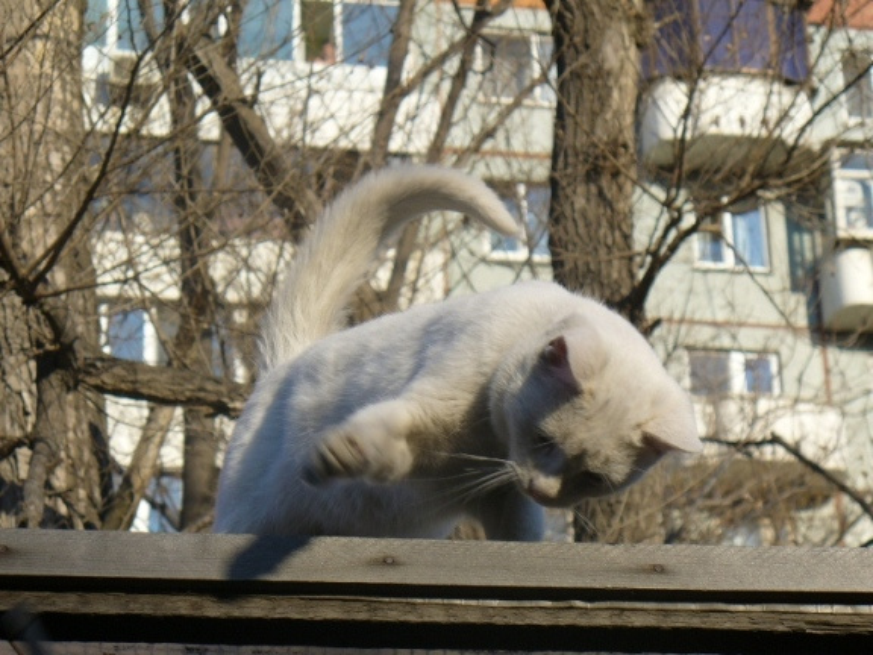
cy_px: 328
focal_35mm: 118
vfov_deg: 12.6
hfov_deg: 16.7
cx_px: 436
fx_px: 2976
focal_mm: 19.4
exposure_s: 1/125
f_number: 7.4
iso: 64
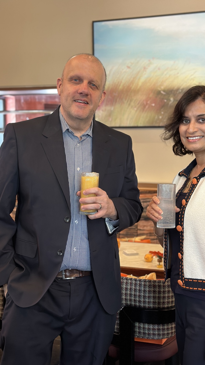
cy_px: 183
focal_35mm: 53
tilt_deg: -4.5
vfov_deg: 39.2
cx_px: 117
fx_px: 512
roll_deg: +0.1
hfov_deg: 22.6
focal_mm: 6.86
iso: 320
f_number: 1.78
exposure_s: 1/50
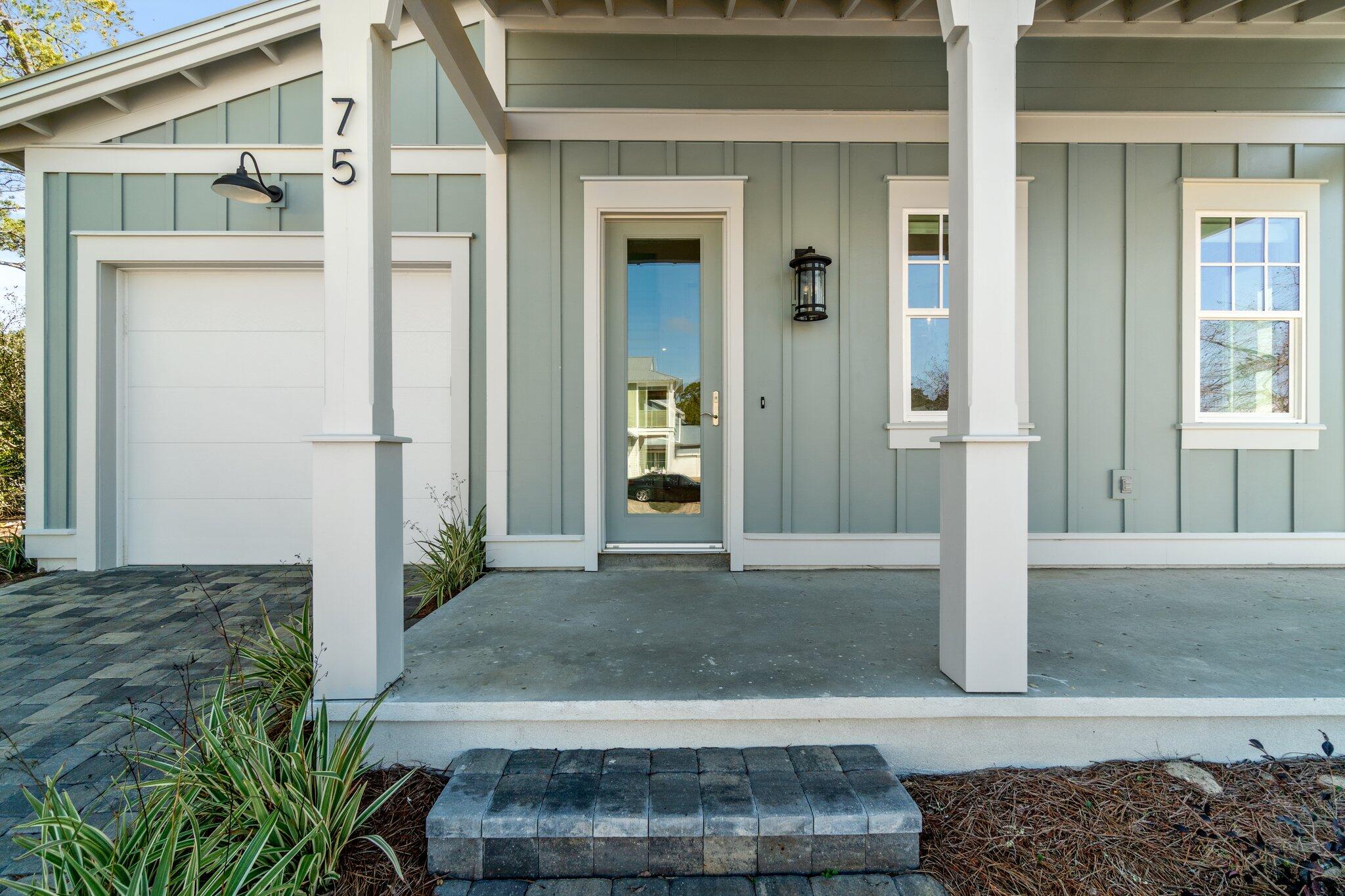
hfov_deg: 100.4
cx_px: 672
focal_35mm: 15
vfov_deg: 77.3
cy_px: 448
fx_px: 560
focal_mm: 10
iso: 100
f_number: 8
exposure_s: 1/50
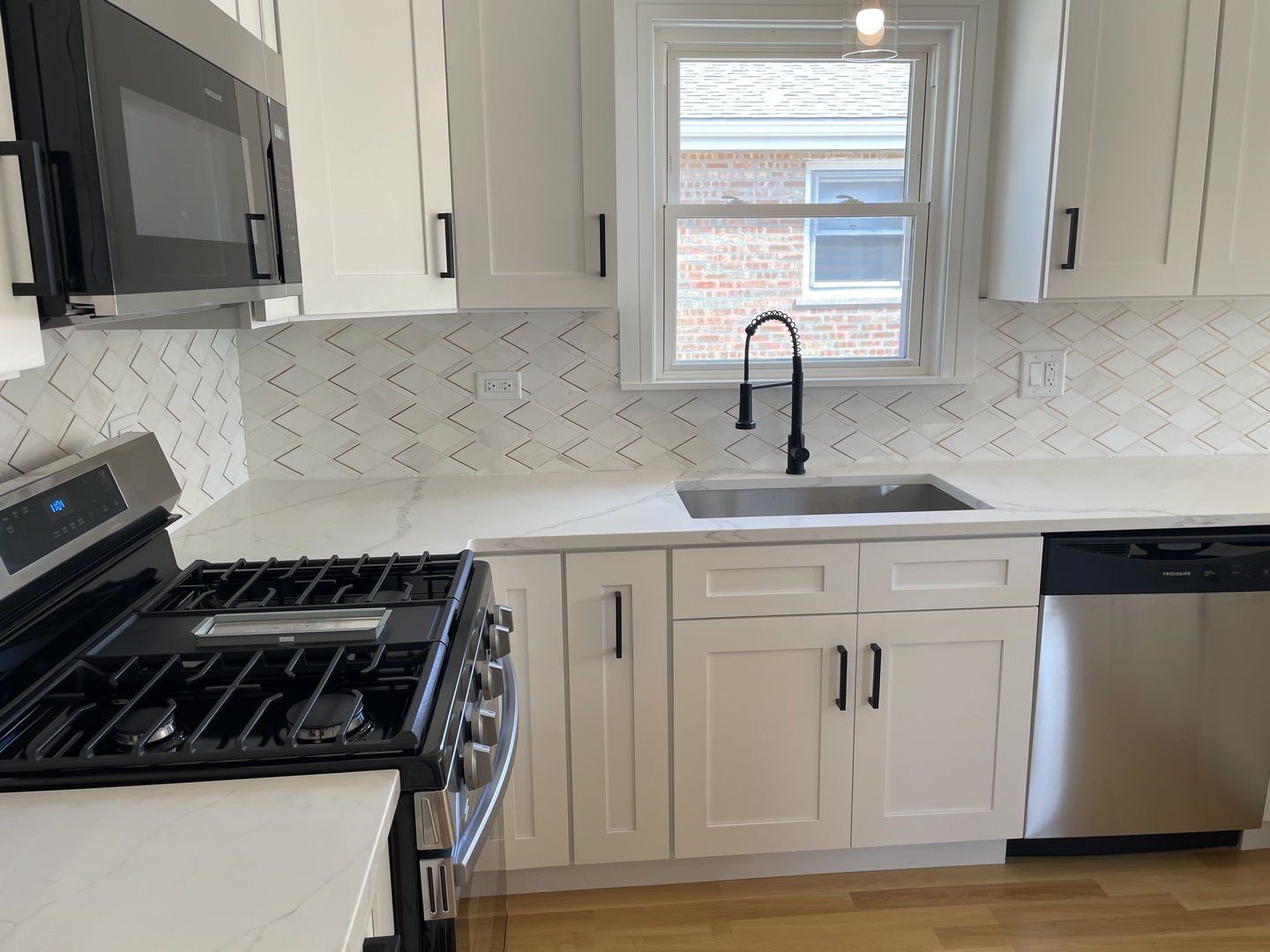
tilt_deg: -11.7
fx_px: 954
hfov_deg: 67.3
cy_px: 476
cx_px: 635
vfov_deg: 53.1
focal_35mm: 26
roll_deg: +1.0
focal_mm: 4.2
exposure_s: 1/120
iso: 32
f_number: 1.6
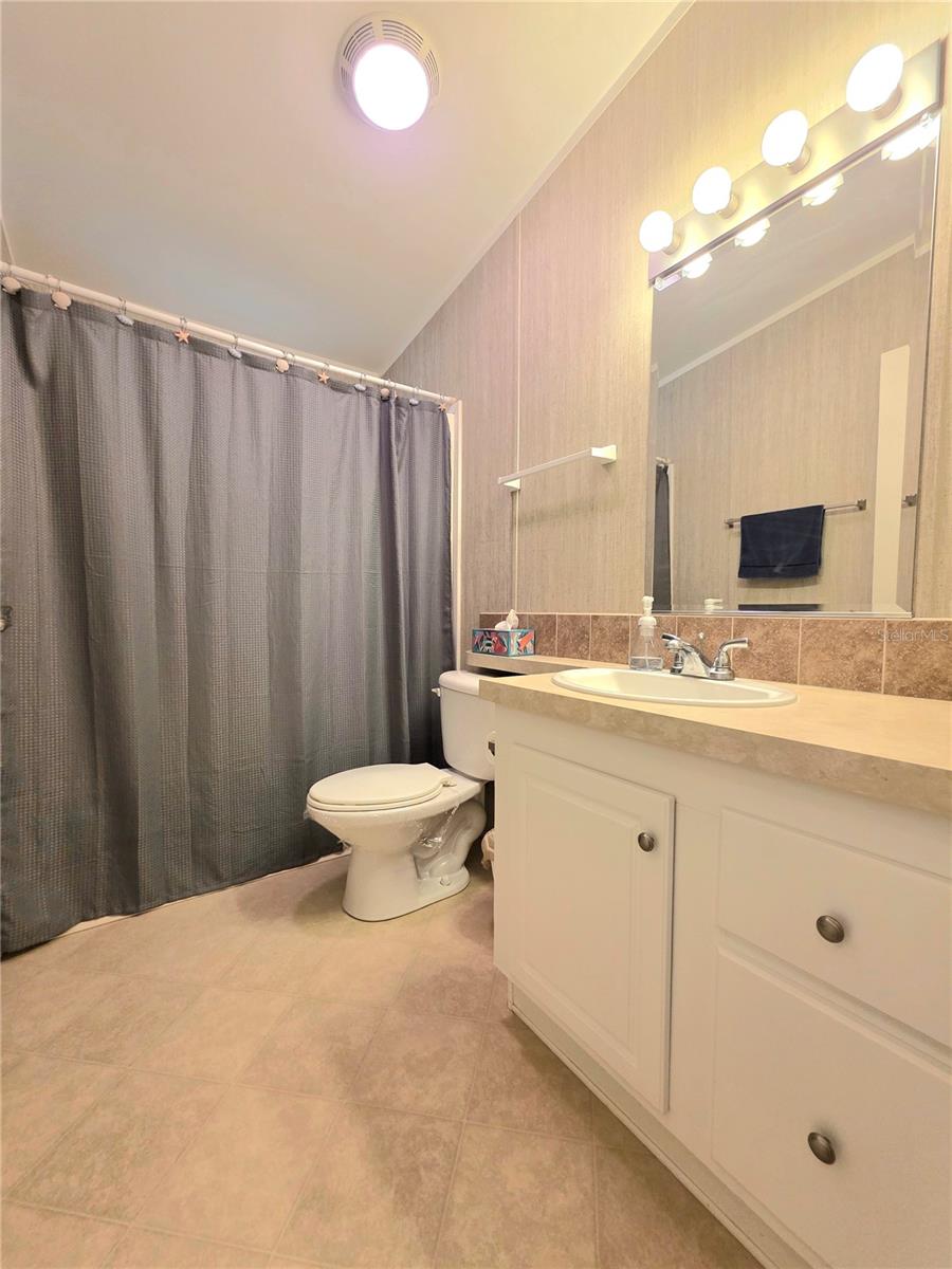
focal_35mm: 13
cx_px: 476
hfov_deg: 89.9
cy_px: 634
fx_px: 477
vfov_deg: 106.2
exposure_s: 1/60.2
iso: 200
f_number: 1.9
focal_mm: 2.2
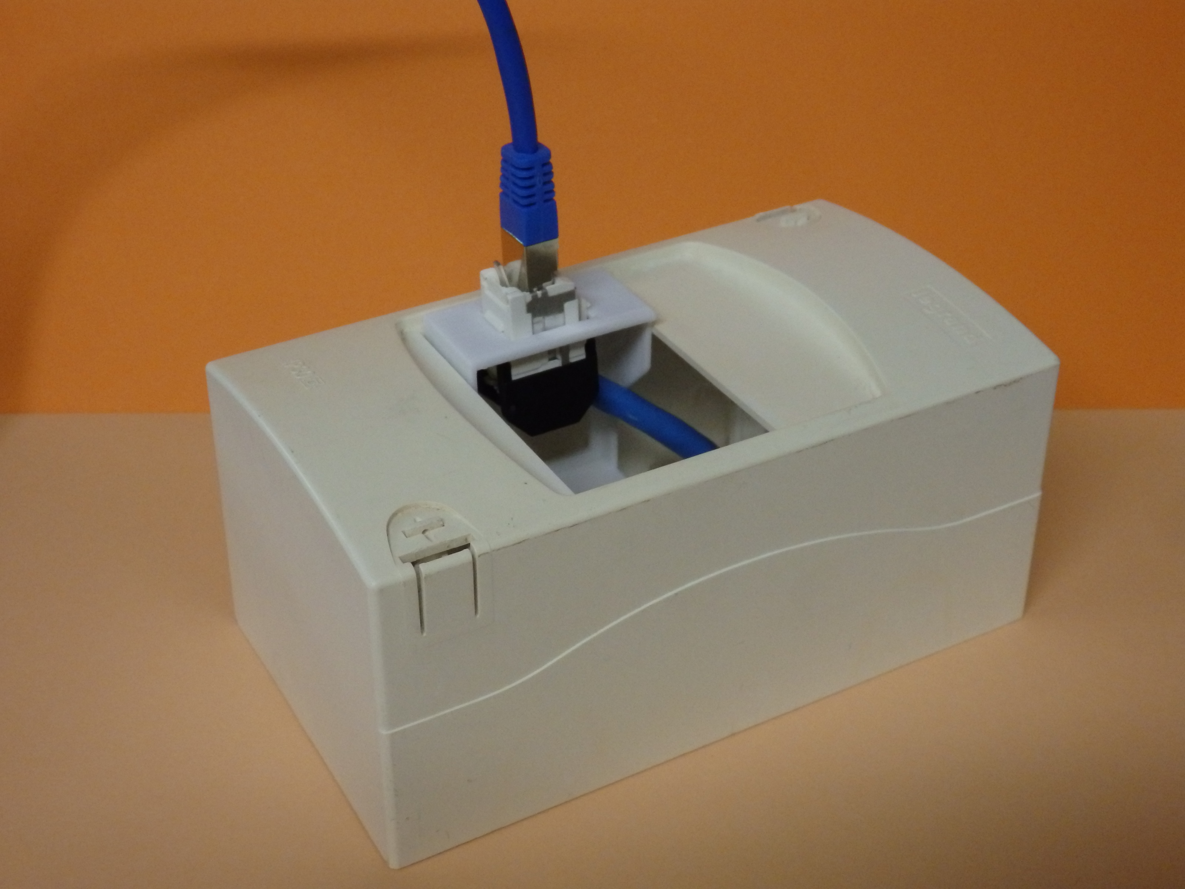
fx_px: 1677
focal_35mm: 49
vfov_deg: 29.7
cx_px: 592
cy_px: 444
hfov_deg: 38.9
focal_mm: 8.9
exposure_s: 1/80
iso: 640
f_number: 4
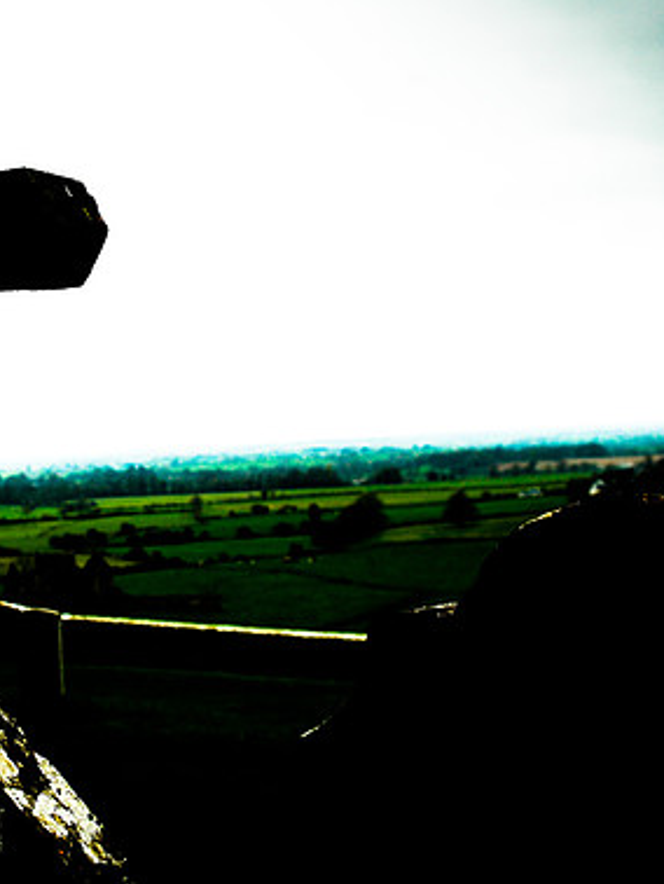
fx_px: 1584
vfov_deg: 31.2
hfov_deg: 23.2
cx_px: 96
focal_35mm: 62
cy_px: 449
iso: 100
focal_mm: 28
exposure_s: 1/90
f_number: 6.3
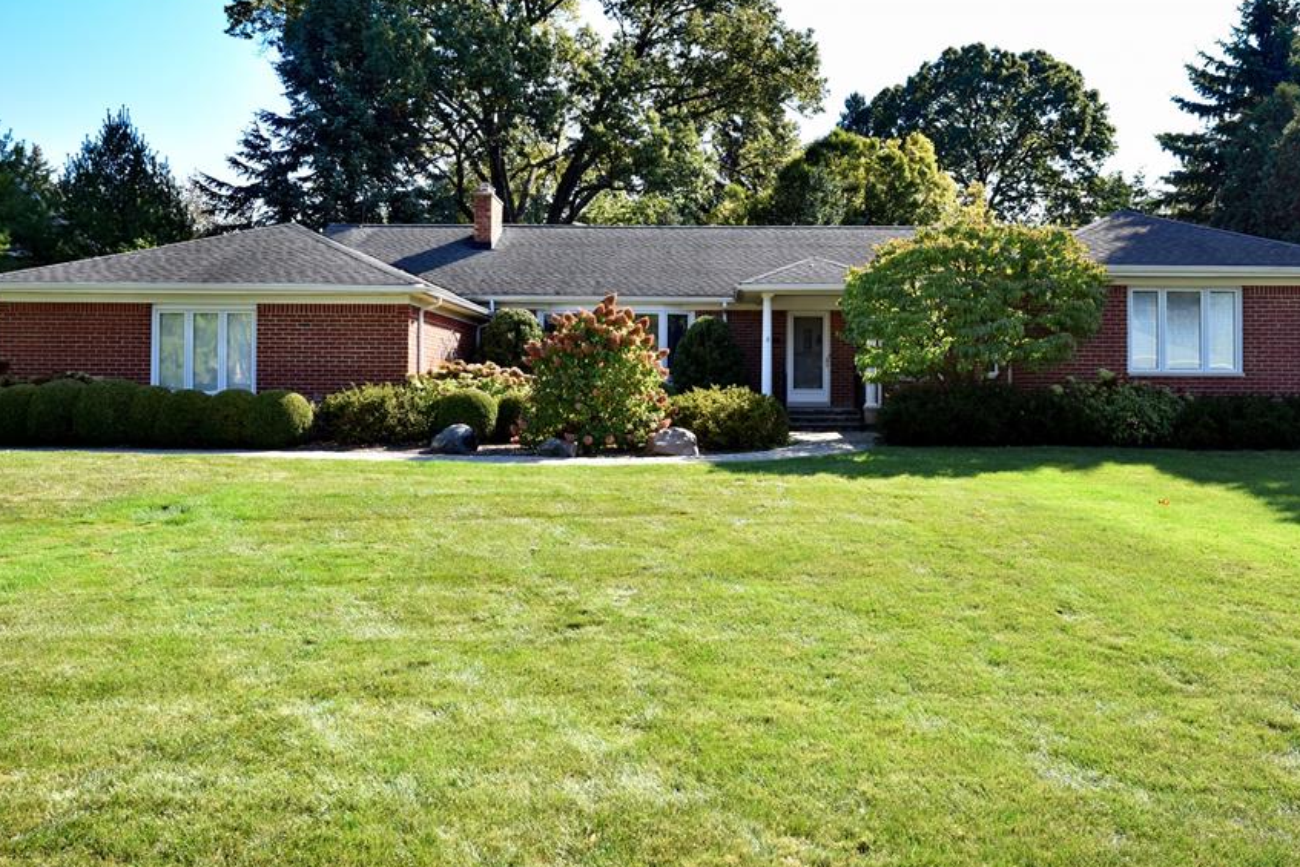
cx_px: 703
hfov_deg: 63.6
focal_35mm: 29
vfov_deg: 44.9
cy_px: 380
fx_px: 1047
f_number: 11
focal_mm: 24
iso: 640
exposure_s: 1/200
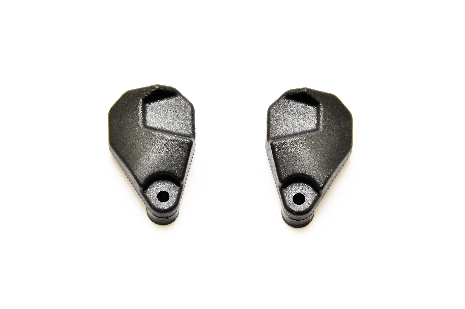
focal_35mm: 300
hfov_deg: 6.9
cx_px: 232
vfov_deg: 4.6
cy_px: 154
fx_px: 3870
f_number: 22
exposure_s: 1/60
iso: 400
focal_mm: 200
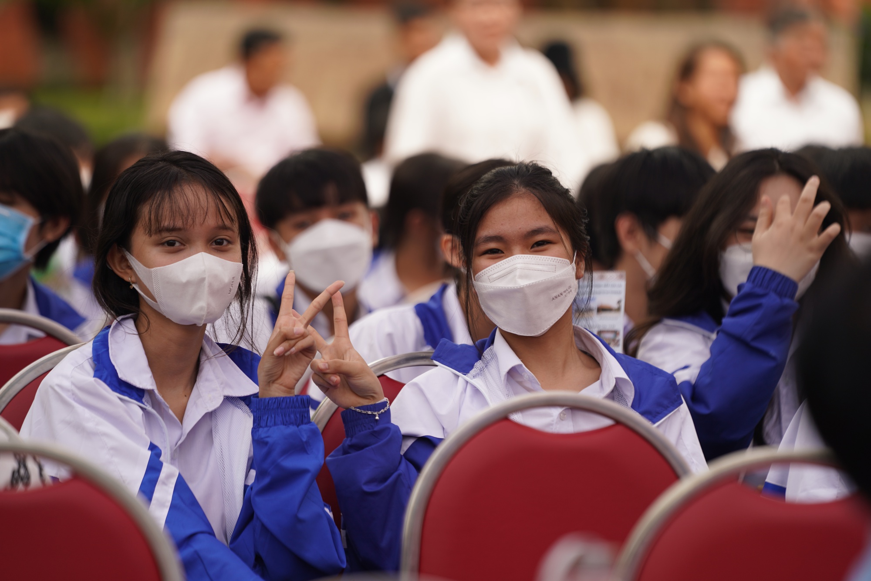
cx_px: 436
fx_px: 4790
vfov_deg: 6.9
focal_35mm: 198
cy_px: 290
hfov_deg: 10.4
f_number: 2.8
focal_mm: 198
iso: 100
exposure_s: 1/320
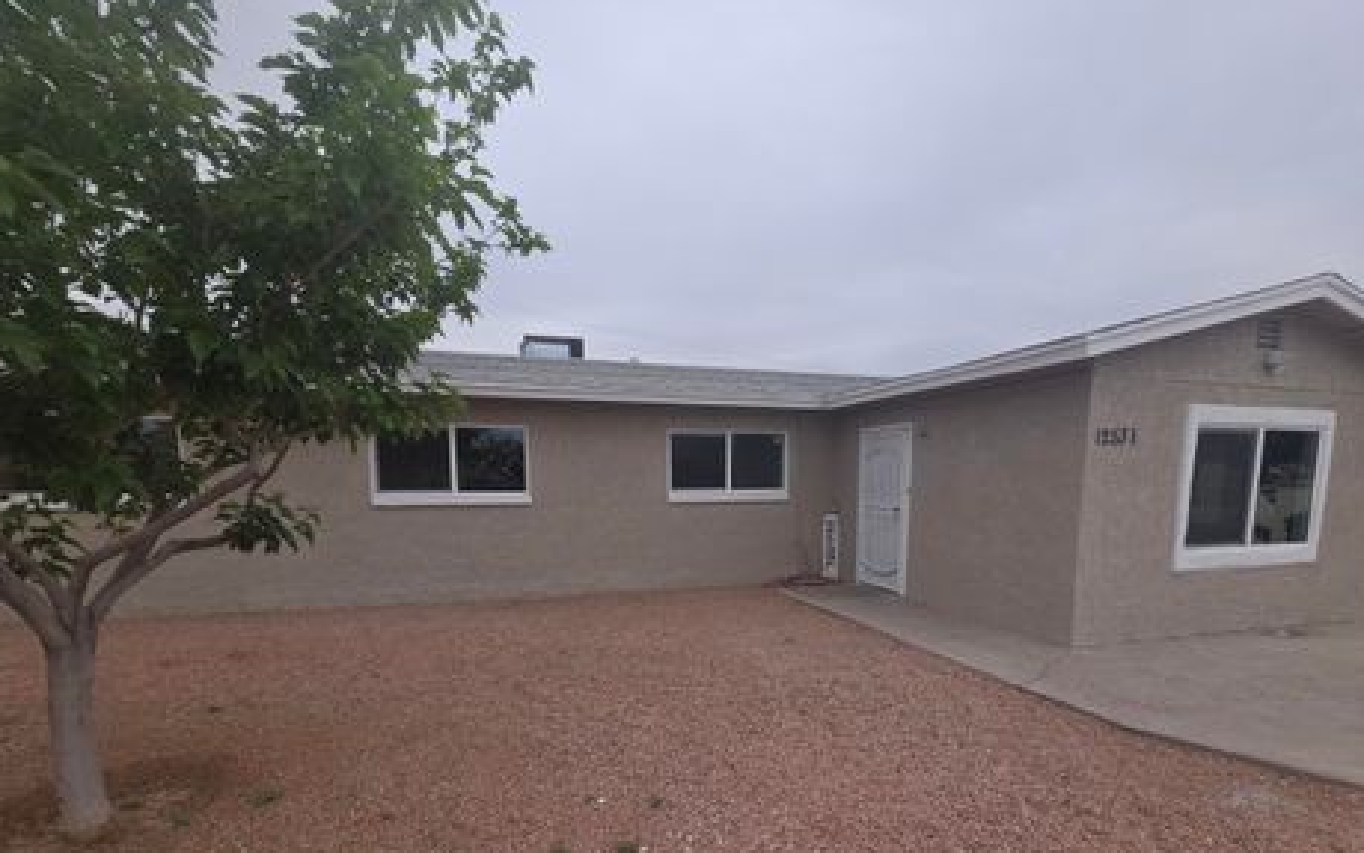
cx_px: 695
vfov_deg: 73.2
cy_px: 545
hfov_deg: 101.4
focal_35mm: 15
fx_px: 558
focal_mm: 2.2
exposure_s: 1/799
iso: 20
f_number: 1.9
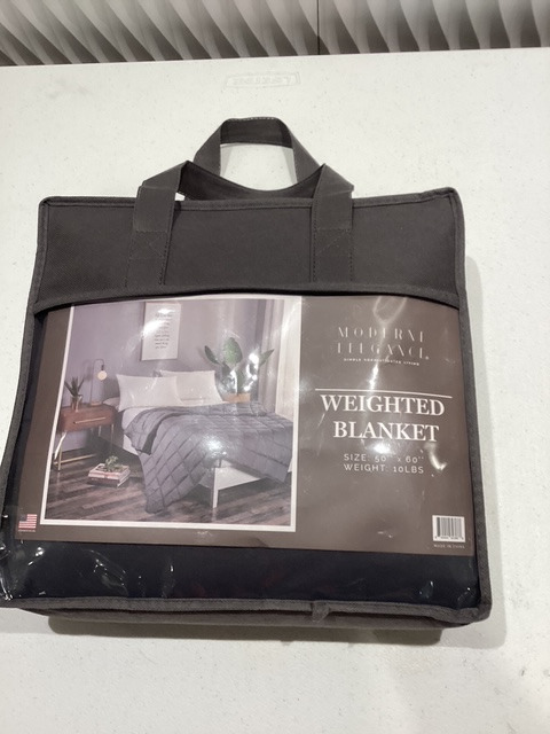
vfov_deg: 58.4
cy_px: 367
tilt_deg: -71.7
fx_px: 657
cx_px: 275
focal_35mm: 31
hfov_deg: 45.4
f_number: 2.4
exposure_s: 1/60
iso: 100
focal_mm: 3.3
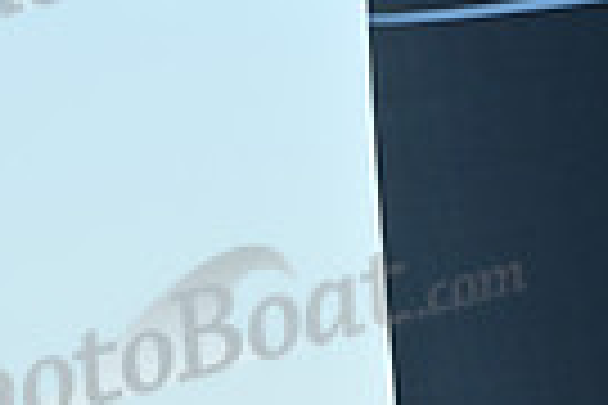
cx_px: 761
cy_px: 511
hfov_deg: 3.0
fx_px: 11568
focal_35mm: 685
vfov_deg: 2.0
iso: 320
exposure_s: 1/1000
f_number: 8
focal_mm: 160
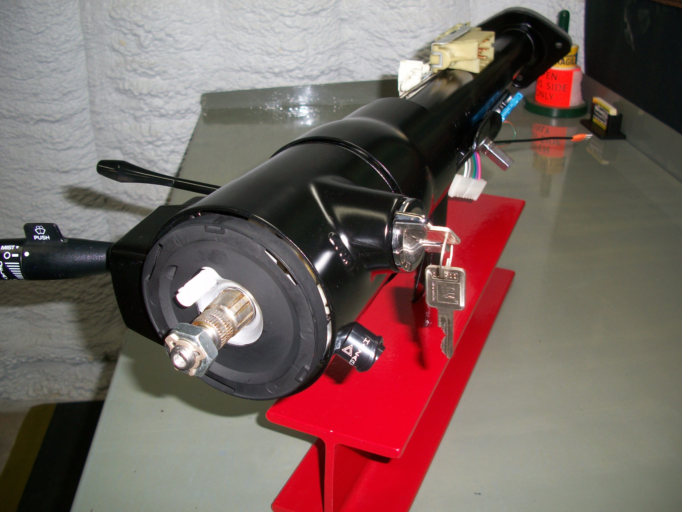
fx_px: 690
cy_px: 256
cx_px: 341
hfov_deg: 52.6
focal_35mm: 35
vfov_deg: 40.7
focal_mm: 6.3
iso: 80
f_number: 3.1
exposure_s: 1/60
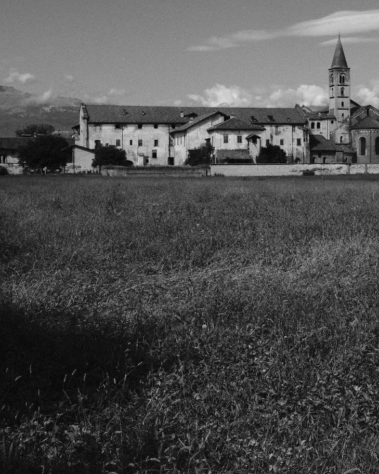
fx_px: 898
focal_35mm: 64
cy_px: 215
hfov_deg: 23.5
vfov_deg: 29.6
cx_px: 309
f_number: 8
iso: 160
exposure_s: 1/420
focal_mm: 23
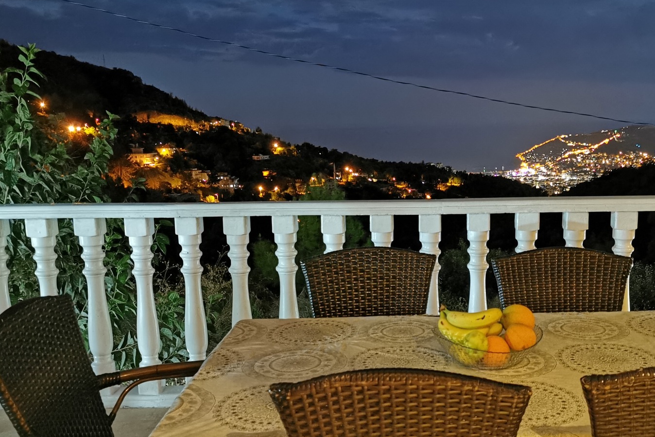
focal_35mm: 40
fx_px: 728
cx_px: 420
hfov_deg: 47.9
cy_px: 262
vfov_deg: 33.3
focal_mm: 5.56
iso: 1600
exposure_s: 4
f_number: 1.6
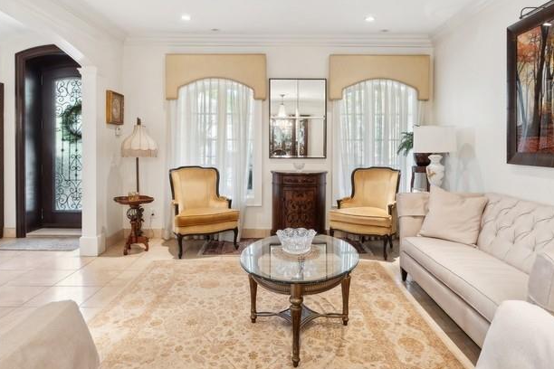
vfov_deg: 51.2
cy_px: 168
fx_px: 385
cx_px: 292
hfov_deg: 71.5
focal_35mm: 25
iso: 320
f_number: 8
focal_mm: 11
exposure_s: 1/6
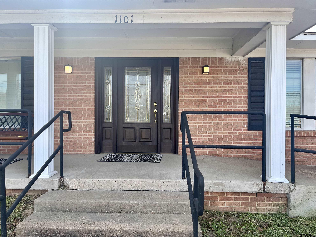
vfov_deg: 53.1
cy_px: 118
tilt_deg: -1.1
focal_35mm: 26
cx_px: 158
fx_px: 237
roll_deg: -0.2
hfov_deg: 67.3
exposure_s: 1/787
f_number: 1.6
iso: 50
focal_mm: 5.1
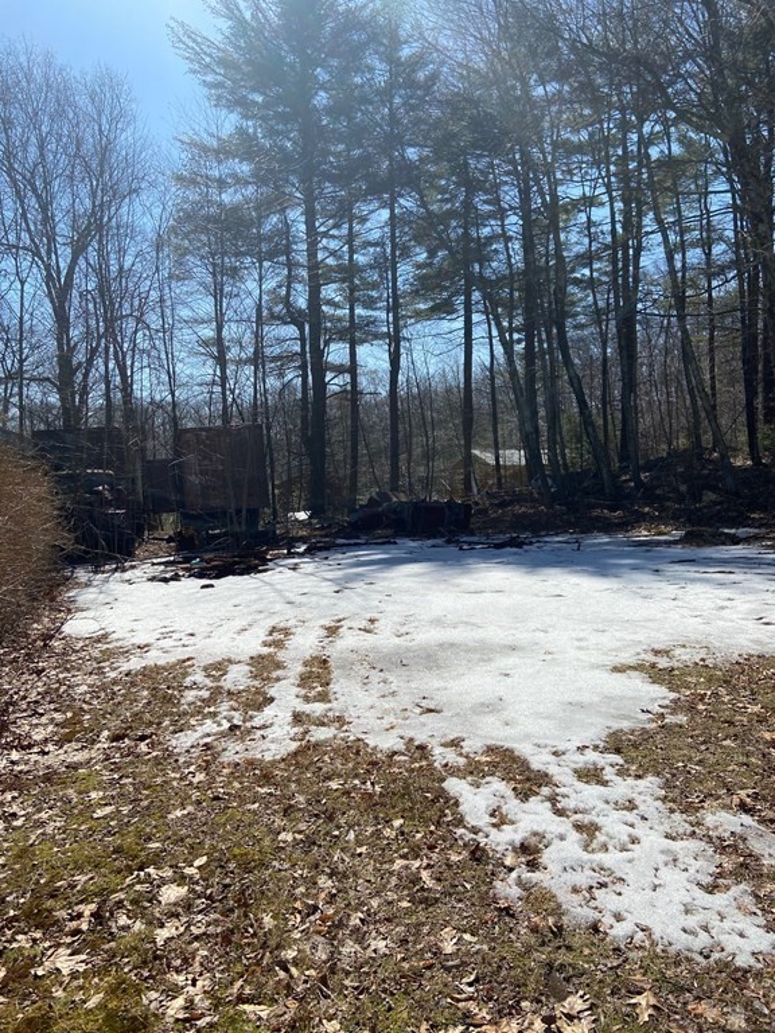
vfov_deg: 67.3
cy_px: 516
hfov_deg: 53.1
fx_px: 776
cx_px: 388
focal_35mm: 26
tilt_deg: -1.4
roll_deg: -0.6
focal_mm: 4.25
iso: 32
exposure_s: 1/4444
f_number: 1.8
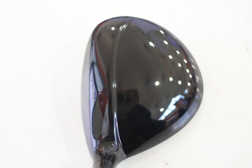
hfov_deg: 40.3
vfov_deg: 27.5
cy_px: 84
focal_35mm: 49
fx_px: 343
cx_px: 126
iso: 800
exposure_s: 1/125
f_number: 2.2
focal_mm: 18.5
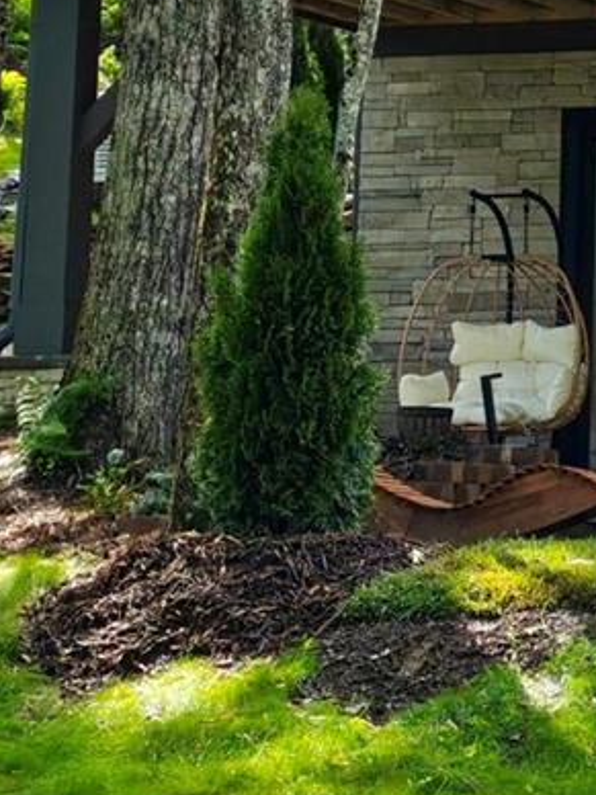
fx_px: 4178
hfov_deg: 8.0
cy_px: -197
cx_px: 883
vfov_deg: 10.7
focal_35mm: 182
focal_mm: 6.62
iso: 50
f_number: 1.67
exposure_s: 1/564
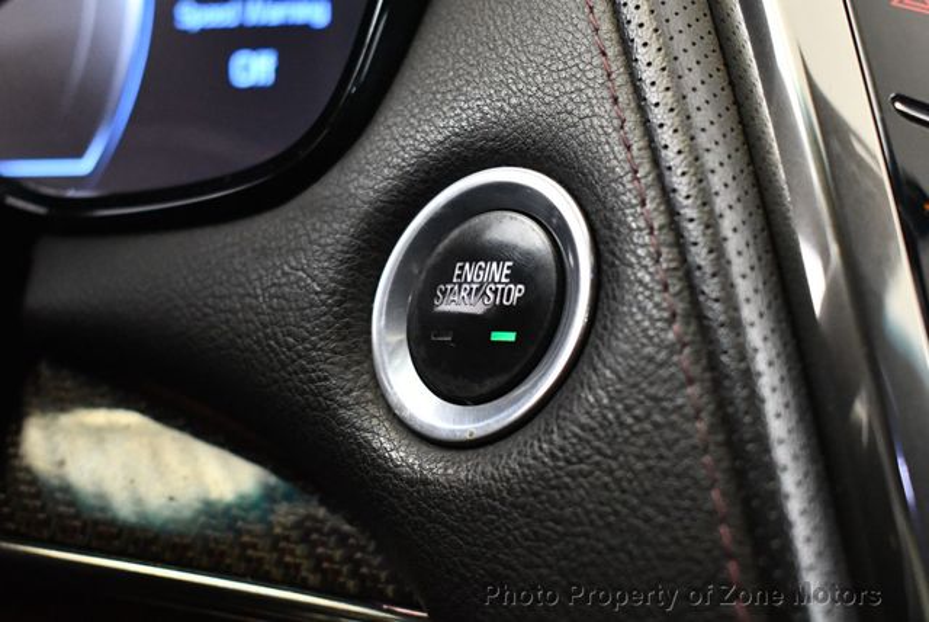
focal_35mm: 68
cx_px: 464
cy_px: 311
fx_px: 1756
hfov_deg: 29.6
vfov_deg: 20.1
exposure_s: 1/60
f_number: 4.5
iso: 4000
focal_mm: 34
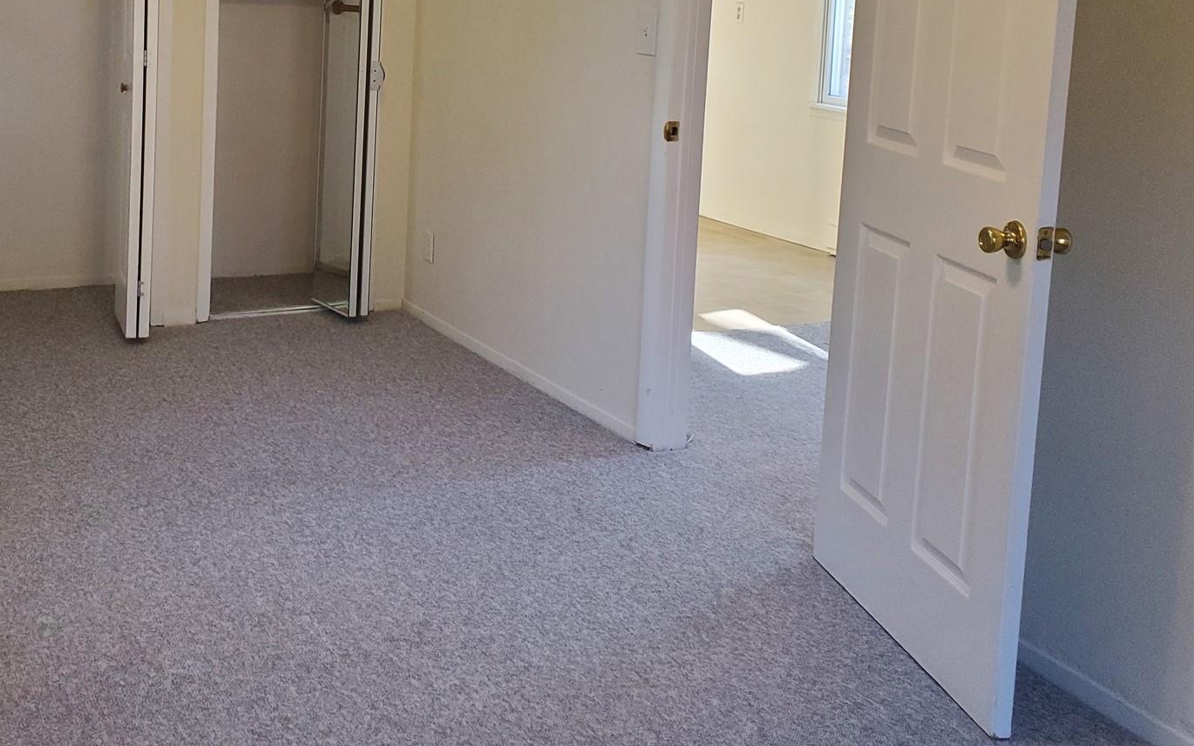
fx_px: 1334
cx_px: 362
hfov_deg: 47.1
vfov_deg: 30.3
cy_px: 121
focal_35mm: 41
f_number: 2.4
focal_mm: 4.3
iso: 250
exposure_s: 1/60
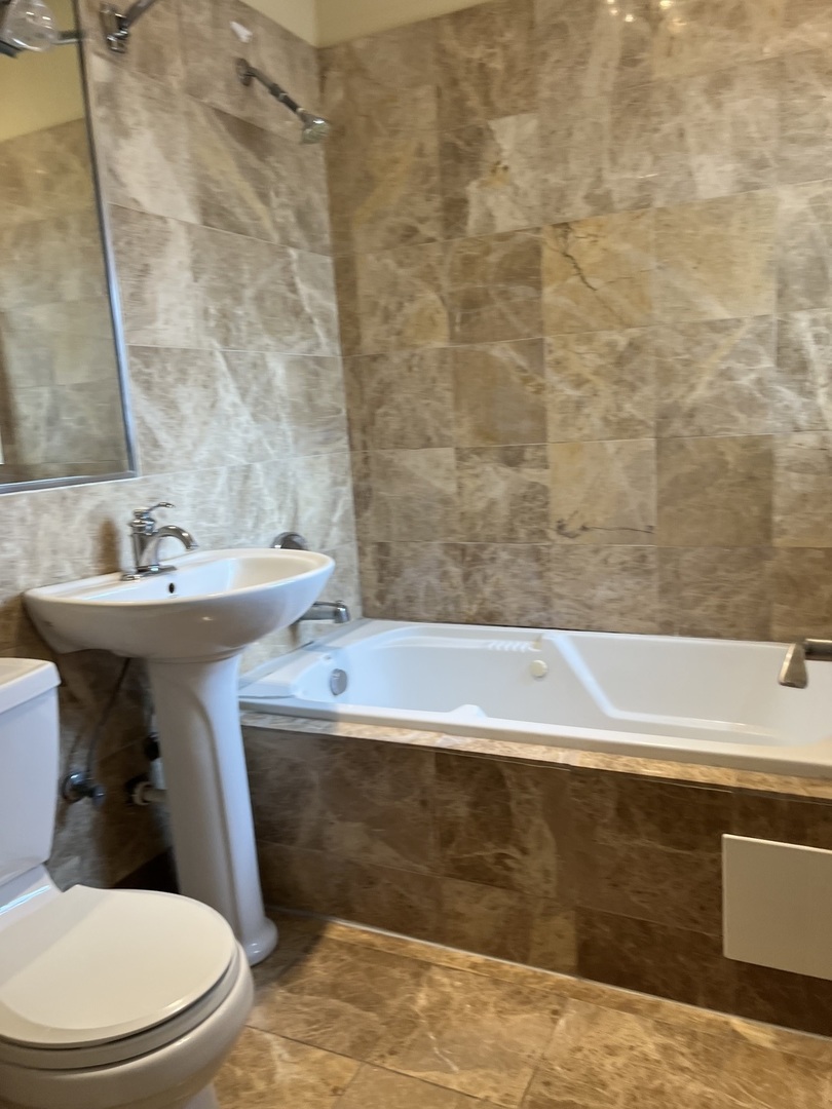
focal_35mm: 26
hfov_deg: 53.1
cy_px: 554
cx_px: 416
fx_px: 833
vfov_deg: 67.3
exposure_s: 1/120
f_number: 1.5
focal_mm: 5.7
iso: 64
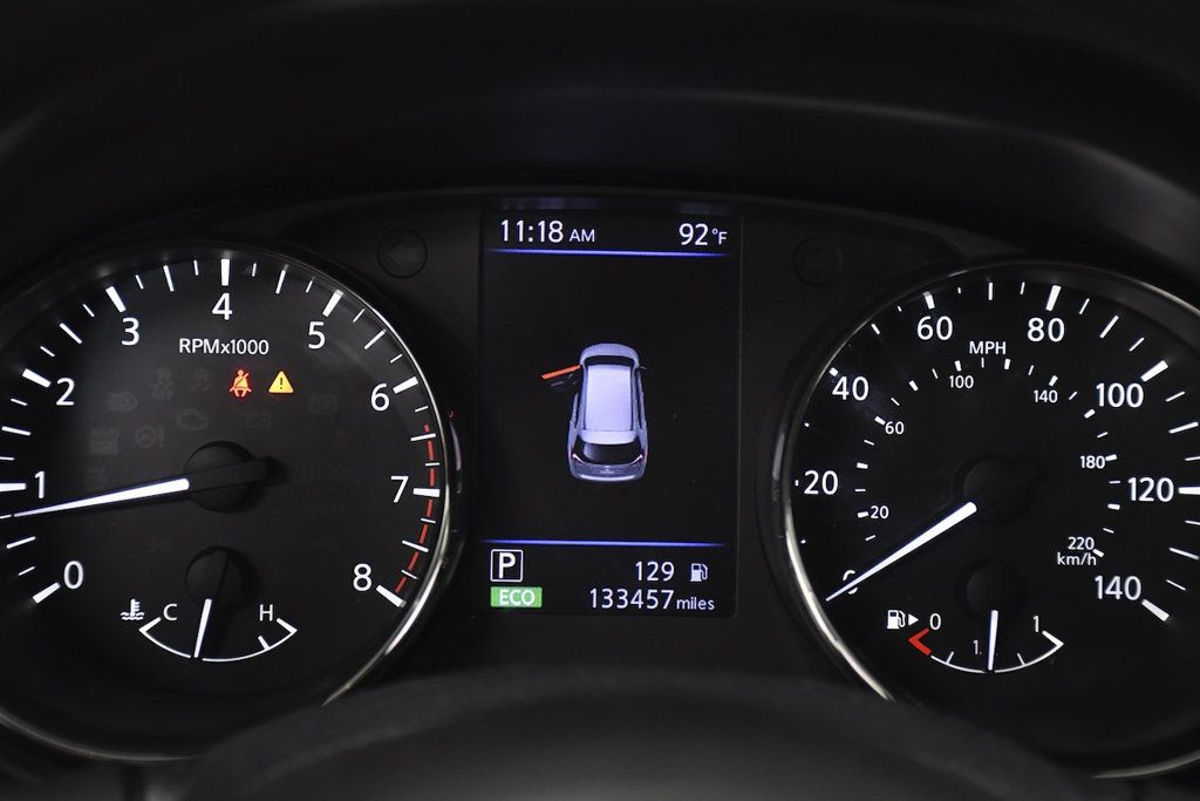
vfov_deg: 20.3
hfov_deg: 30.1
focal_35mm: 67
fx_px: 2233
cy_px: 400
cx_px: 600
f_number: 4.5
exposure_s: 1/320
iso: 2500
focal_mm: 45
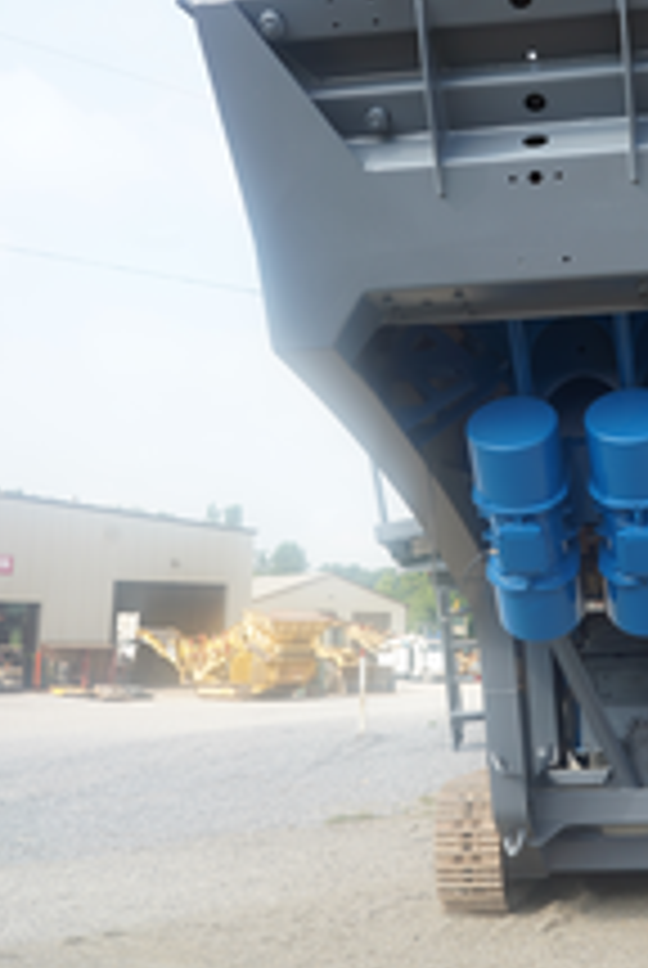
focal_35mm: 52
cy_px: 360
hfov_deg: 25.5
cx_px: 551
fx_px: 1399
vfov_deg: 37.9
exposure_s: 1/60
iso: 100
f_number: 9
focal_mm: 28
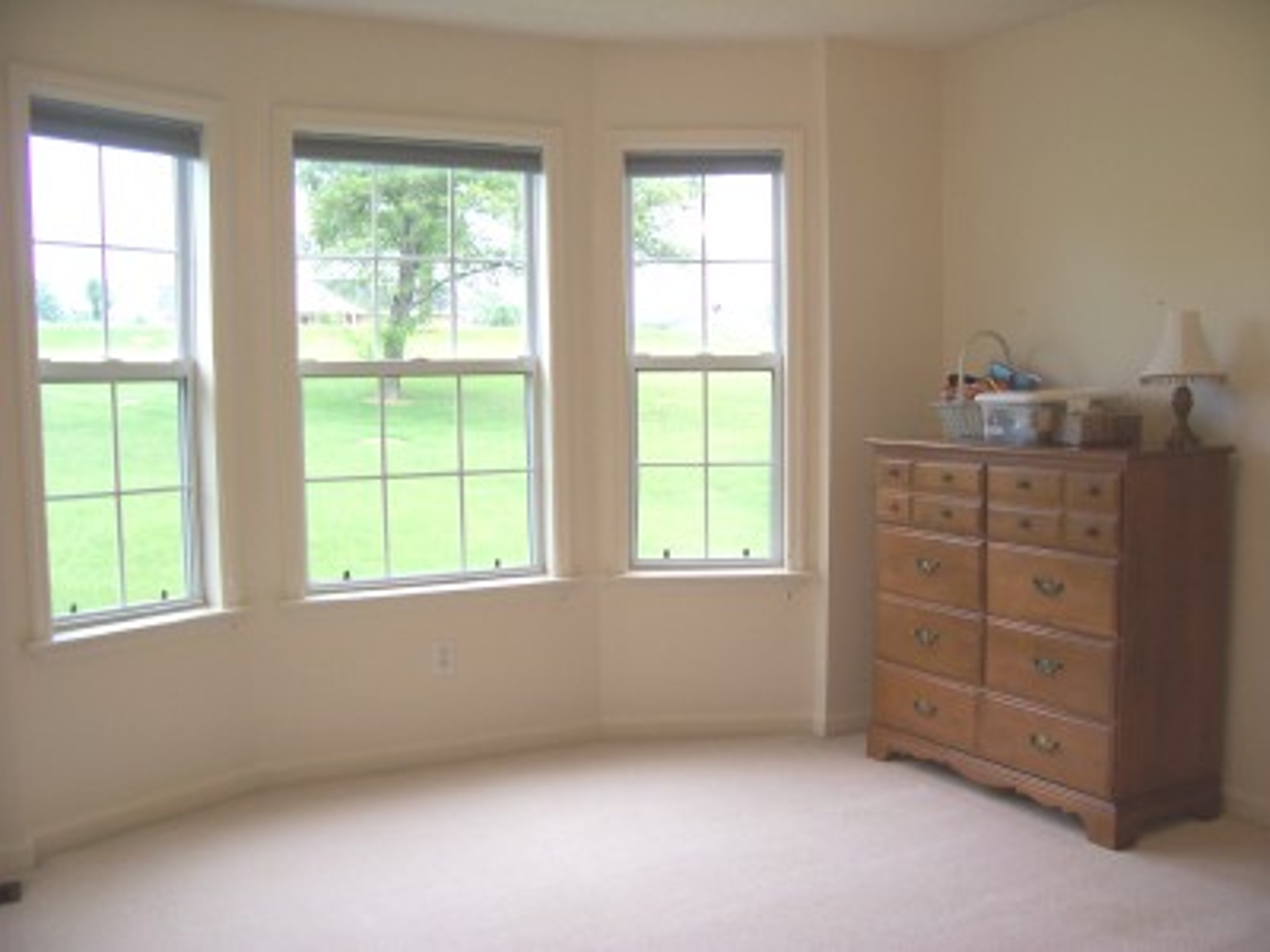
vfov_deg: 41.8
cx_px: 635
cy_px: 476
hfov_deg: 54.0
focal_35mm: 34
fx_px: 1247
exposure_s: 1/180
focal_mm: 5.6
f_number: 2.7
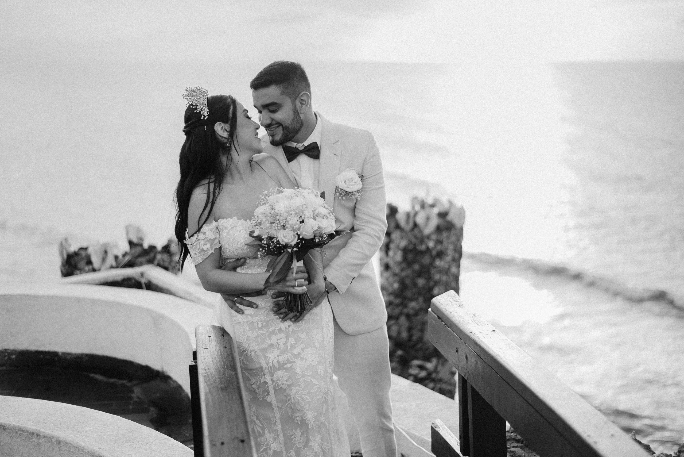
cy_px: 228
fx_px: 950
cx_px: 342
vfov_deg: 27.0
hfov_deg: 39.6
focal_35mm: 50
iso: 320
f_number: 2
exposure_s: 1/2500
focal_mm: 50
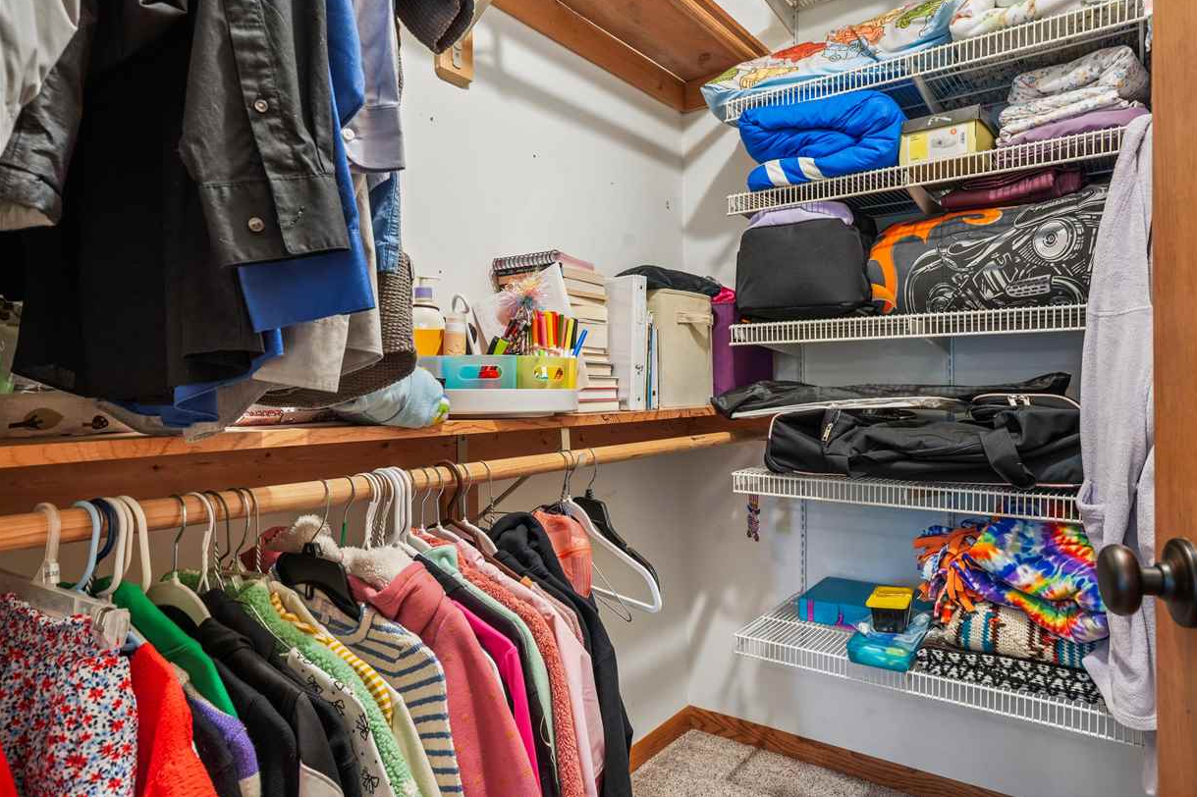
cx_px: 626
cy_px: 380
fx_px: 698
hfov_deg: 81.2
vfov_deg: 59.4
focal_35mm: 21
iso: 800
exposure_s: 1/4
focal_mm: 20
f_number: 9
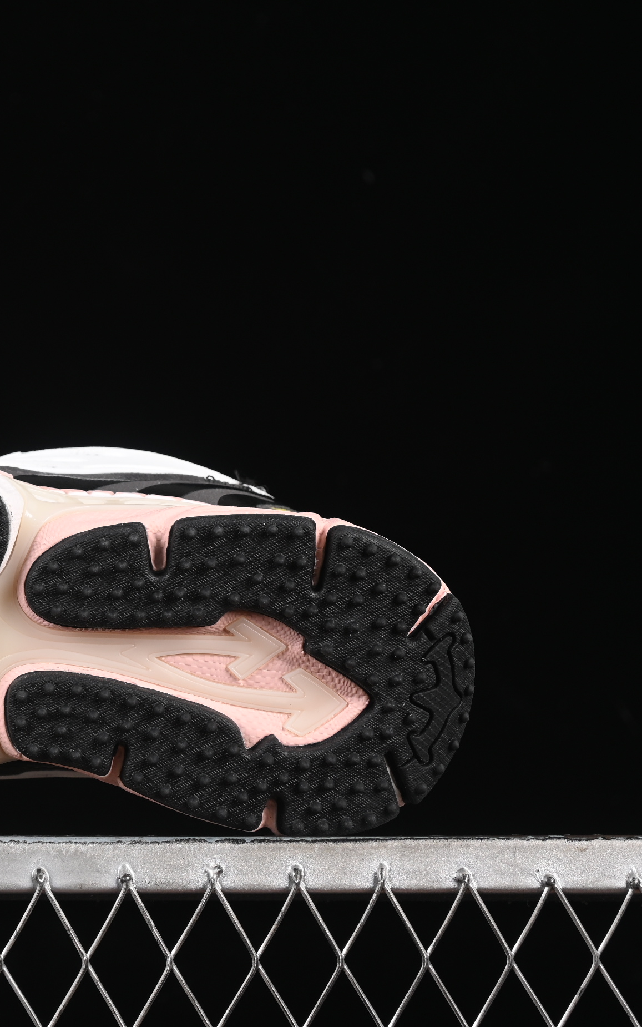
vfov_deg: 18.1
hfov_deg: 11.3
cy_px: 513
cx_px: -40
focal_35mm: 115
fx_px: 3218
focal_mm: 50
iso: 160
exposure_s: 1/60
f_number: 6.3
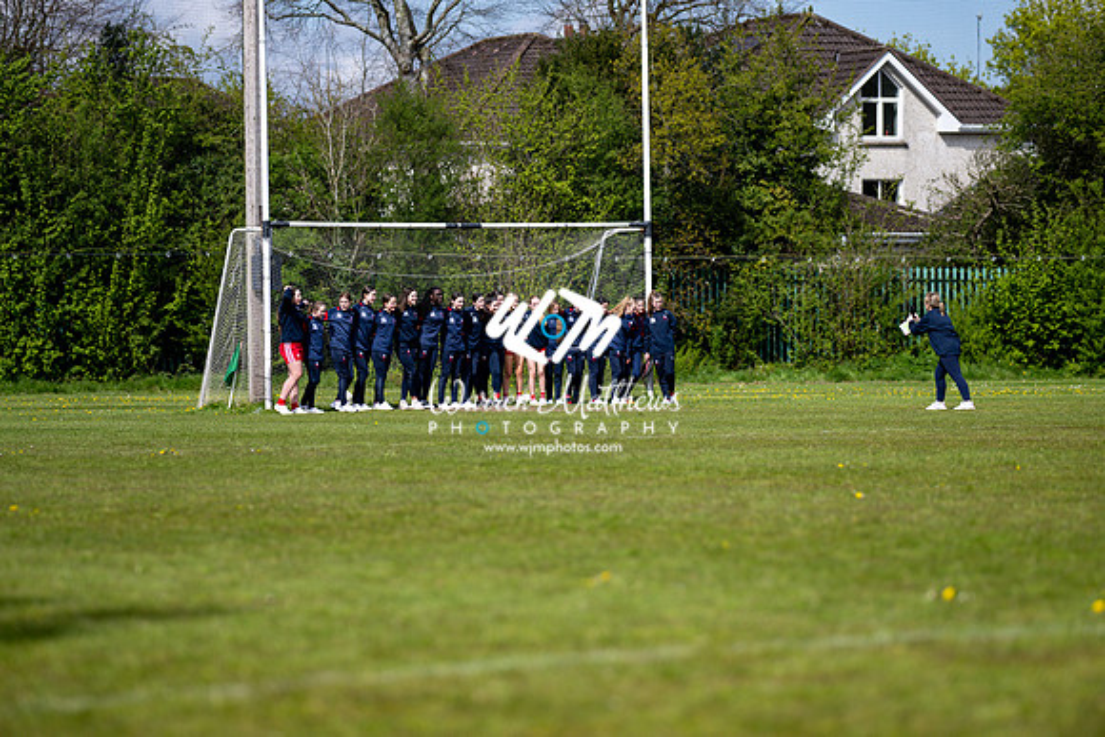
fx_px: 4912
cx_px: 552
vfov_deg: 8.6
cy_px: 368
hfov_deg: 12.8
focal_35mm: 160
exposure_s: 1/4000
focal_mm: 160
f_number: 2.8
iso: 200
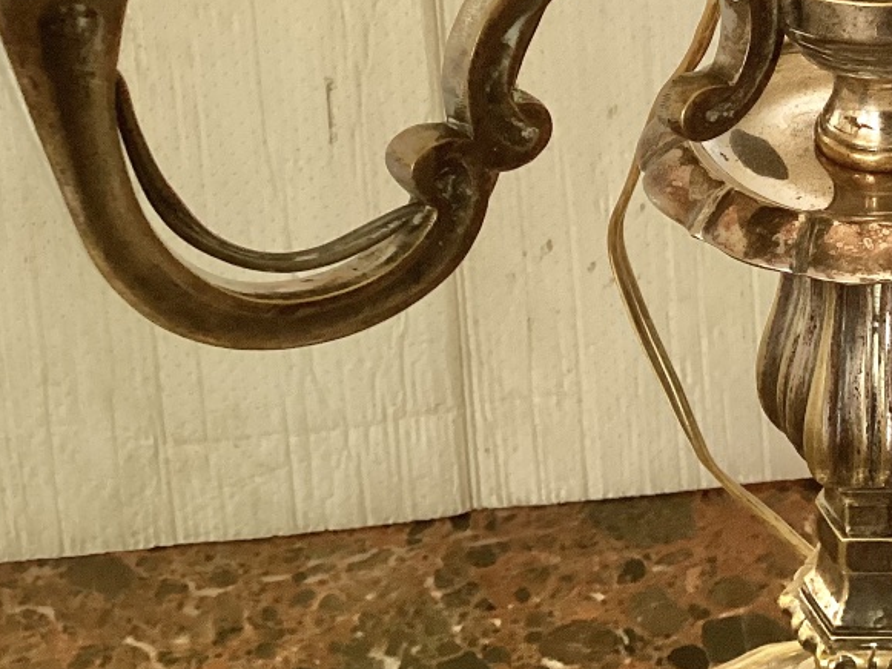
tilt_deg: -27.8
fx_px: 1650
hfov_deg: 28.6
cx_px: 861
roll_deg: -3.3
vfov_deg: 22.2
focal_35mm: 64
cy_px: 32
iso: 125
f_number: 2.4
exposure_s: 1/60
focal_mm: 3.3
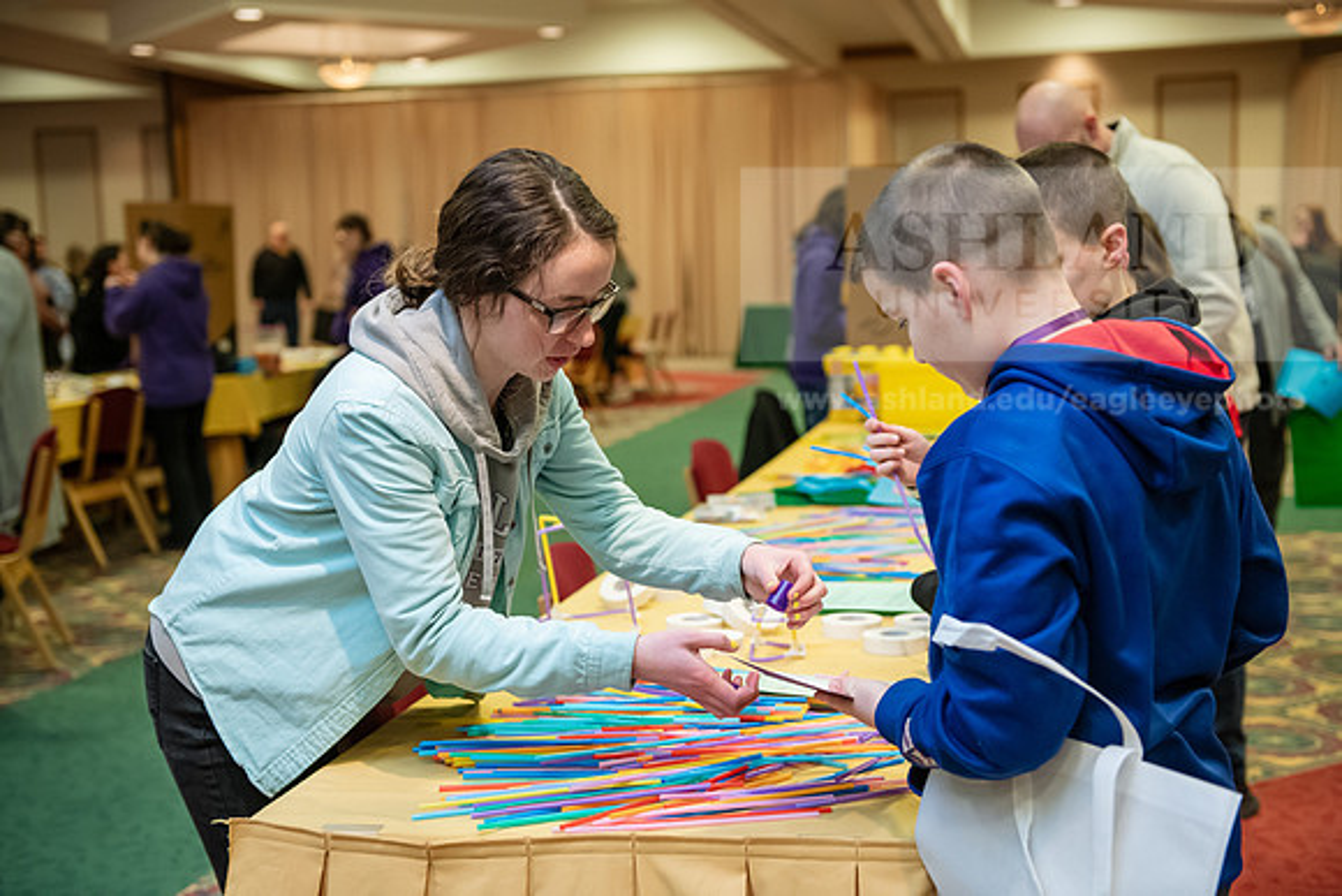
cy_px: 448
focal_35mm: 50
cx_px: 671
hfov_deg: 39.6
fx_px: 1864
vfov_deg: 27.0
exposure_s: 1/200
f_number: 3.2
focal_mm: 50
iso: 2000
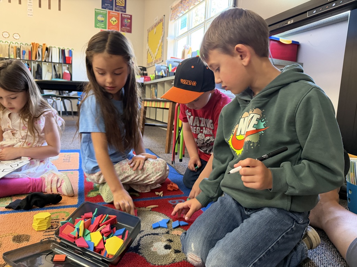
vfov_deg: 56.8
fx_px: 248
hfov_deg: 71.6
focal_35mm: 24
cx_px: 178
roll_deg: -3.4
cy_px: 134
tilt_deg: -8.8
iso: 640
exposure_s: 1/40
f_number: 1.78
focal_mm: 6.76
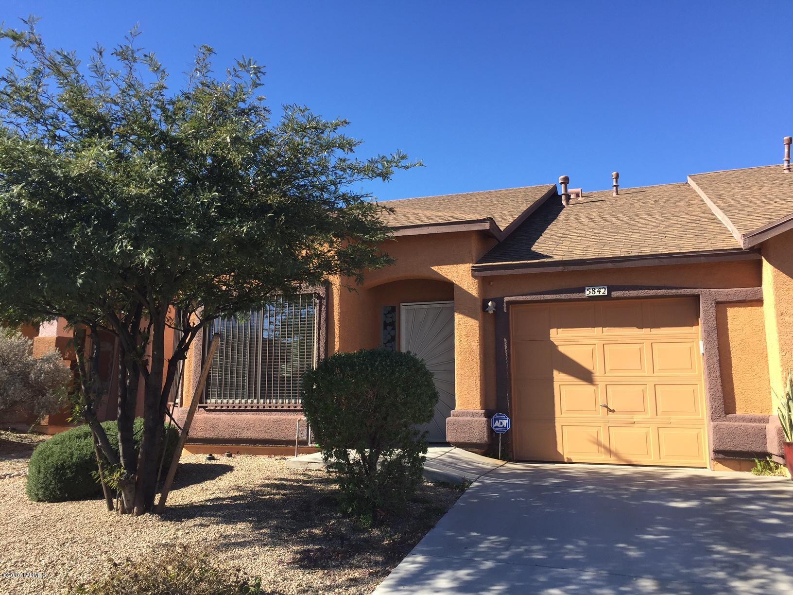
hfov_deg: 61.7
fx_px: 664
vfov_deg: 48.2
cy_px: 298
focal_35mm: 29
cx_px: 396
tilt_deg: +9.6
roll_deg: -0.5
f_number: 2.2
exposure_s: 1/807
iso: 32
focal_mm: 4.15
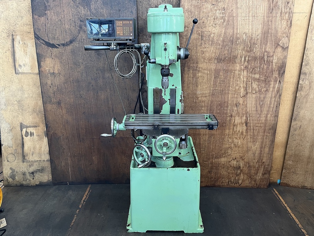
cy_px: 118
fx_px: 236
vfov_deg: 53.1
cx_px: 157
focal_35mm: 26
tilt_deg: -20.4
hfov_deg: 67.3
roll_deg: +0.2
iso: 160
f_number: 1.6
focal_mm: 5.1
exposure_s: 1/60
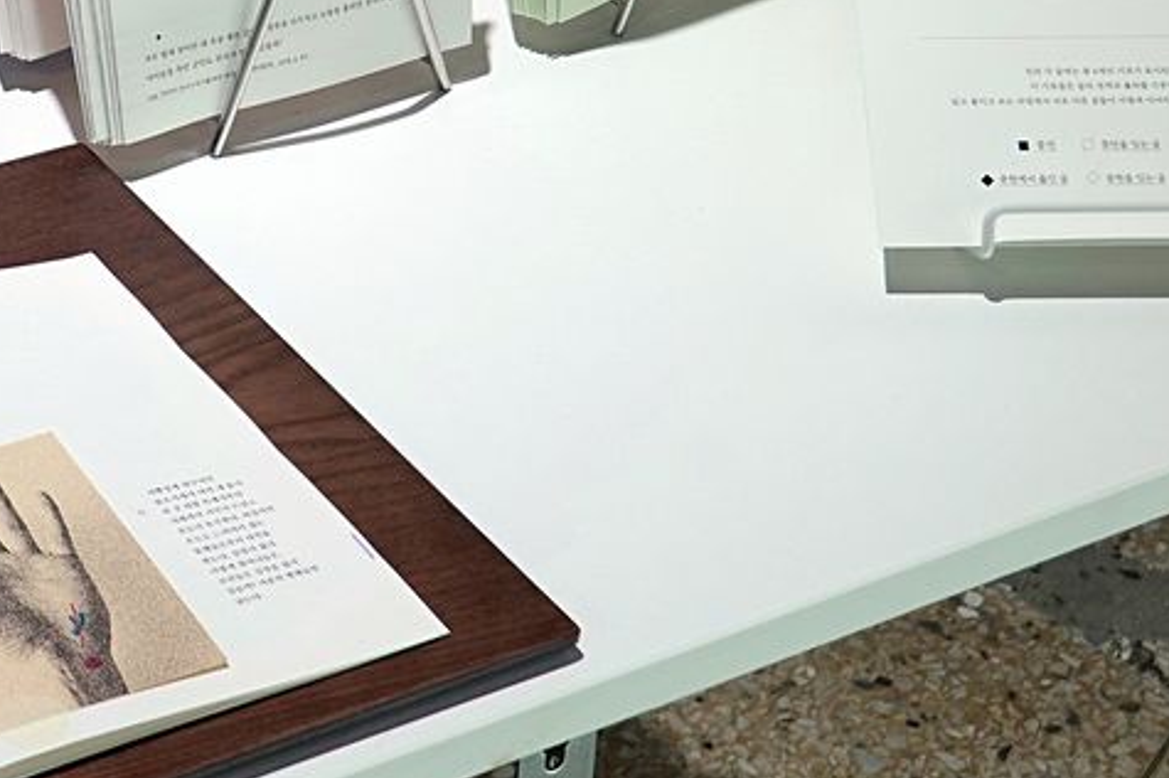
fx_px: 2953
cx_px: 20
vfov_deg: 14.7
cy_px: -30
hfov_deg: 21.6
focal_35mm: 91
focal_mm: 13.29
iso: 125
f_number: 3.5
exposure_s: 1/40
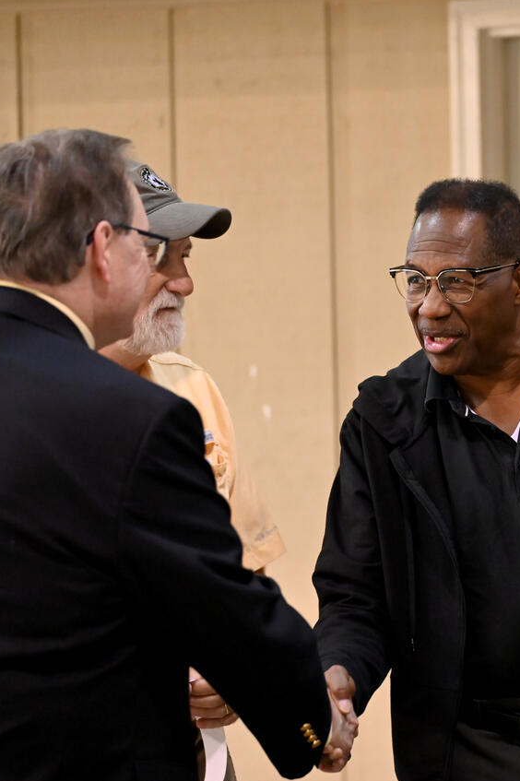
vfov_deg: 10.1
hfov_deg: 6.7
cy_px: 391
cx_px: 472
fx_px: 4423
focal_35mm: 204
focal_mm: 135
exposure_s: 1/125
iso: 5000
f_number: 2.8
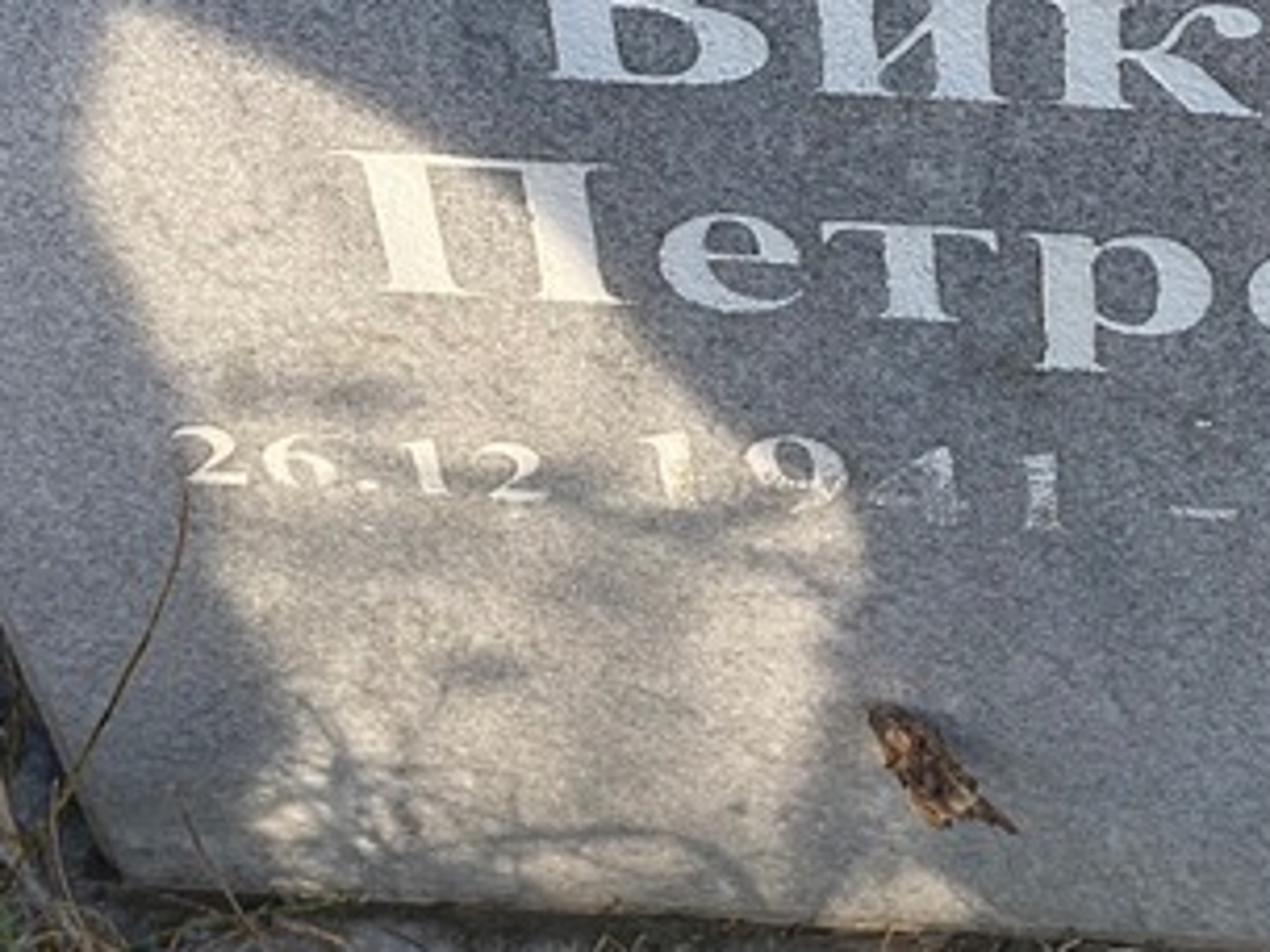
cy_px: 46
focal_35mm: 137
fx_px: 5026
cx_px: 1128
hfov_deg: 14.3
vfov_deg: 10.7
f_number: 2
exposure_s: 1/291
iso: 20
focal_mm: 6
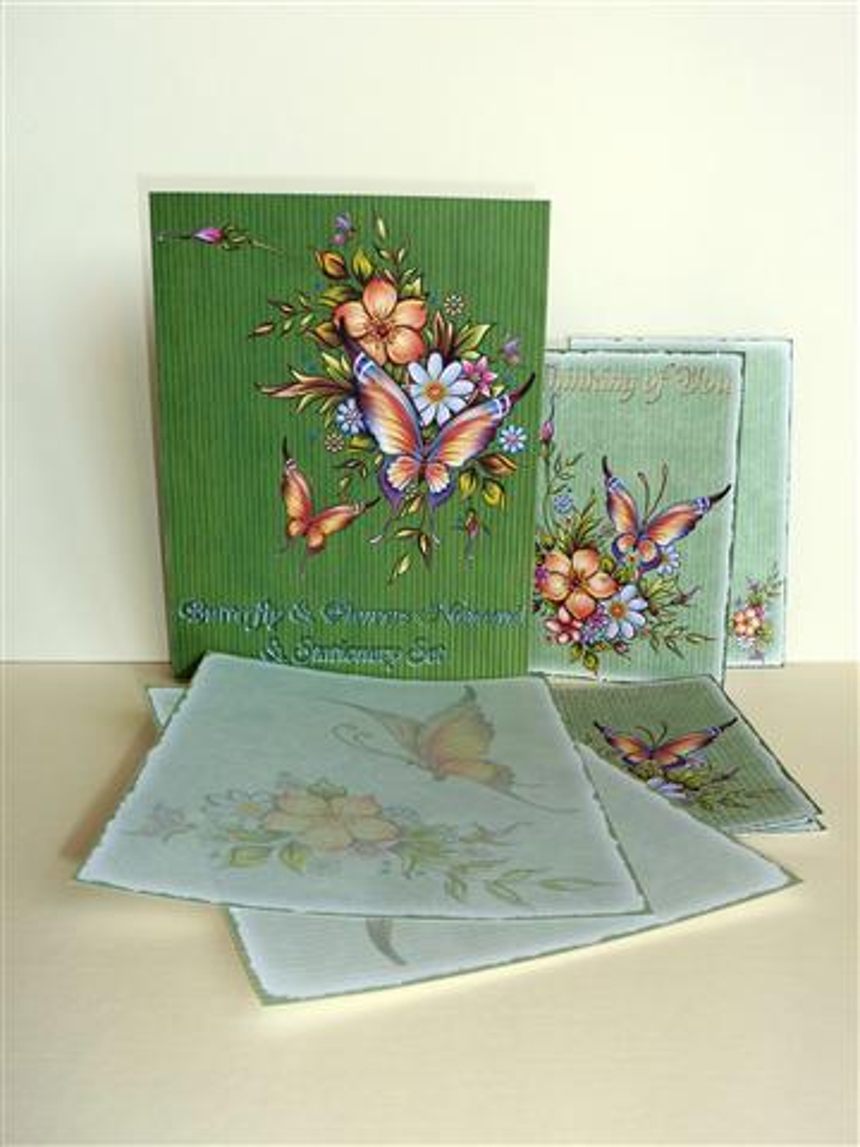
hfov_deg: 46.8
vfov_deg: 60.0
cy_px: 574
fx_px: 994
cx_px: 430
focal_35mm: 30
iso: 100
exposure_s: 1/50
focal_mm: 5
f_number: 3.4
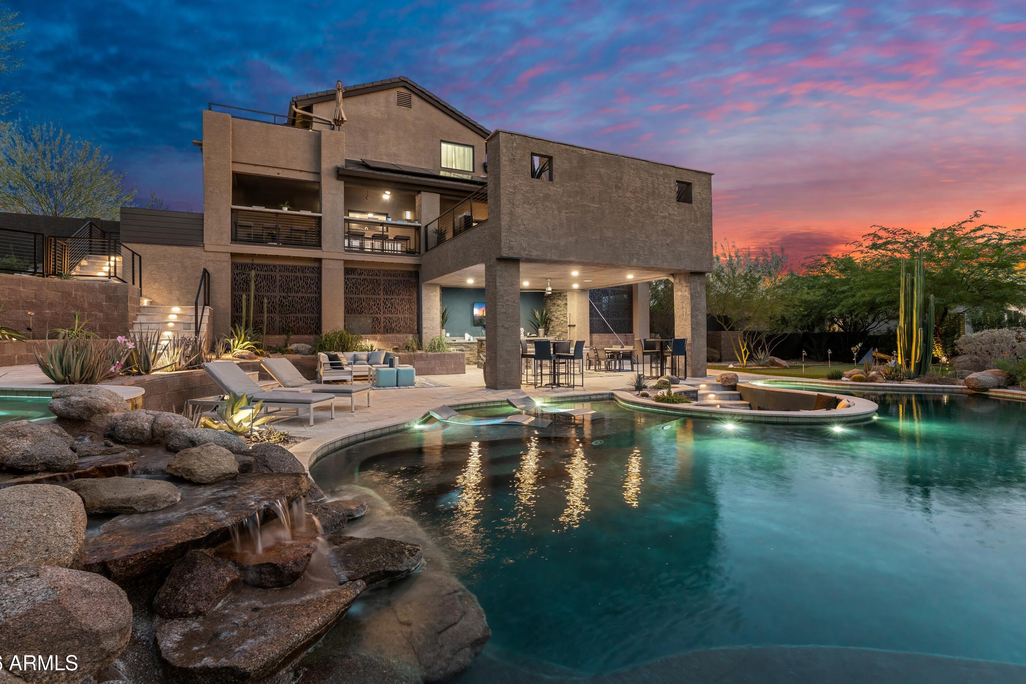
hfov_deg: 93.3
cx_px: 501
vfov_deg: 70.4
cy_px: 333
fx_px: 484
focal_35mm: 17
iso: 800
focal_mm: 16
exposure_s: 1/4
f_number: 7.1
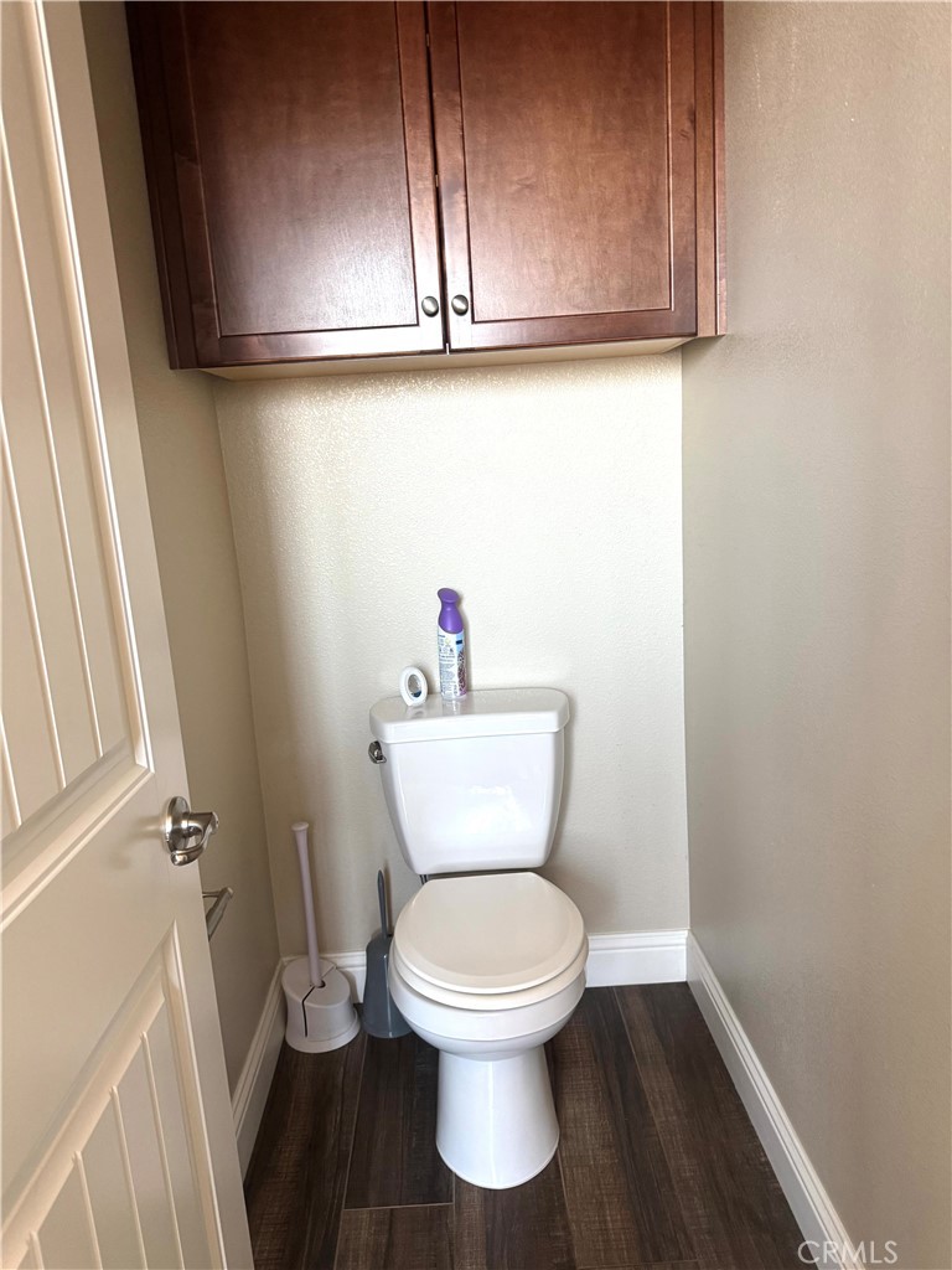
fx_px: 880
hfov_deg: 56.8
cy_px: 635
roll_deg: +4.1
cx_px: 476
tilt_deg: -11.9
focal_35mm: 24
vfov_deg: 71.6
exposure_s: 1/60
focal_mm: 6.76
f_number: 1.78
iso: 320
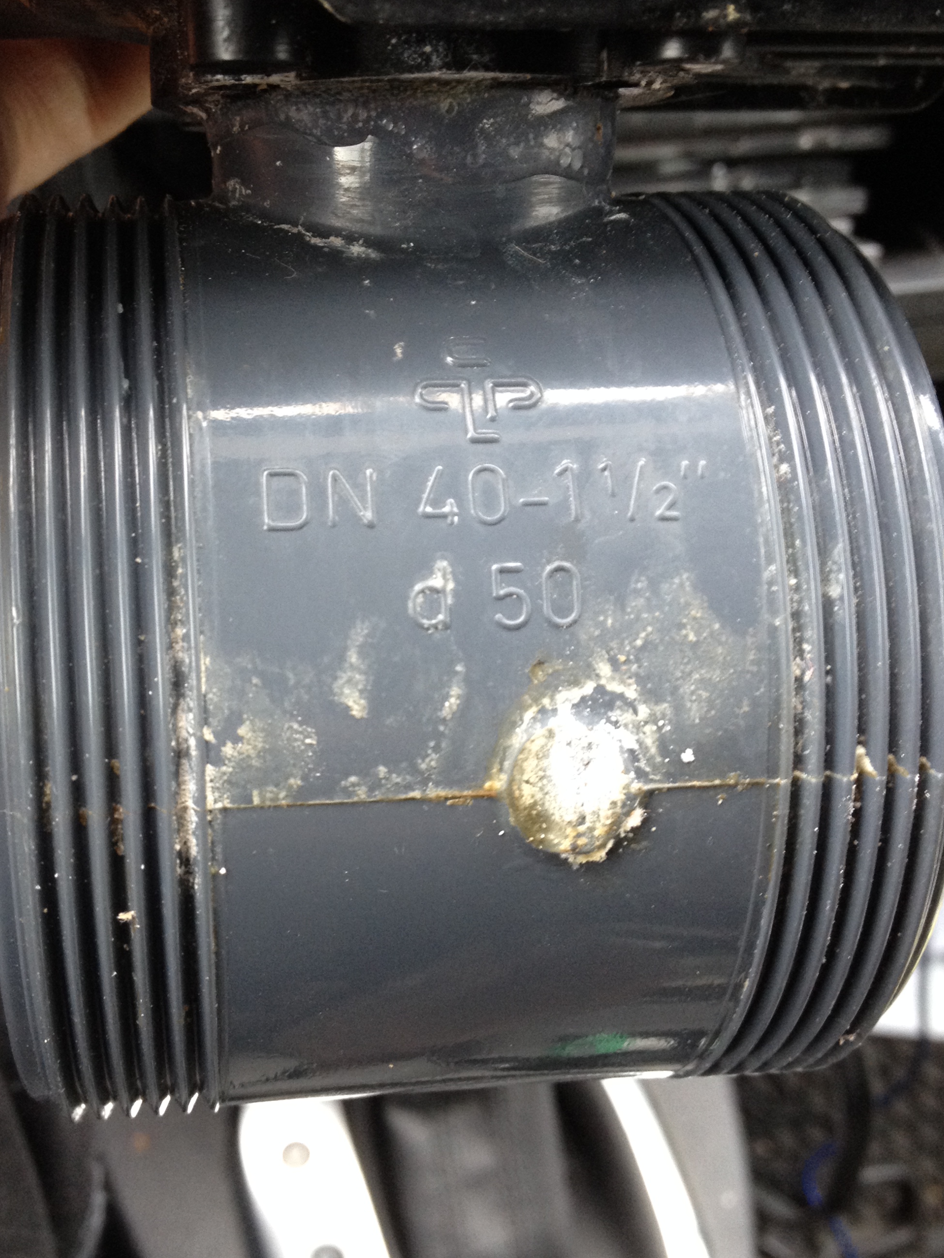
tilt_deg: -54.5
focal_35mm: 44
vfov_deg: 42.9
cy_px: 646
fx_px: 1600
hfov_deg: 32.8
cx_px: 368
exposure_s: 1/20
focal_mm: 4.28
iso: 125
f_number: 2.4
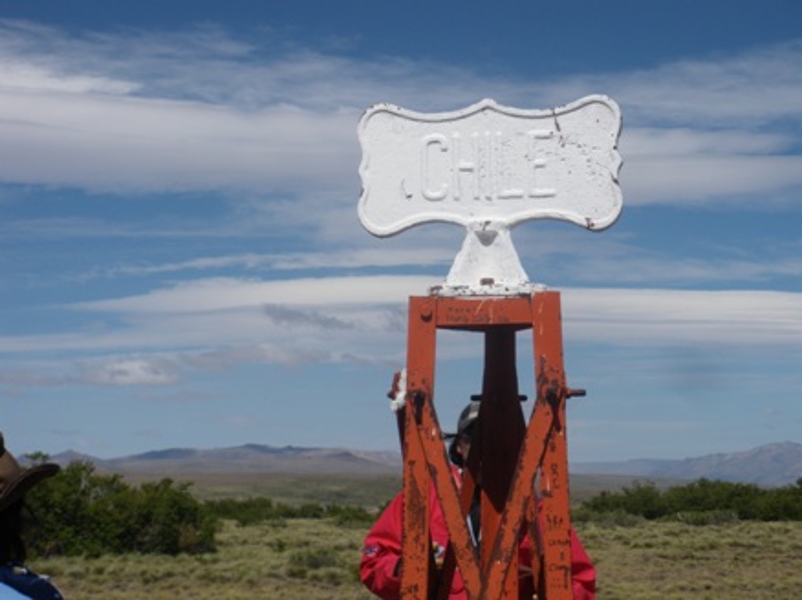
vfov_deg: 18.4
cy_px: 300
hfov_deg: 24.4
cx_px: 401
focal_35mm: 80
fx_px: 1852
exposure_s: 1/800
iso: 64
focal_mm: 14.1
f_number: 4.8
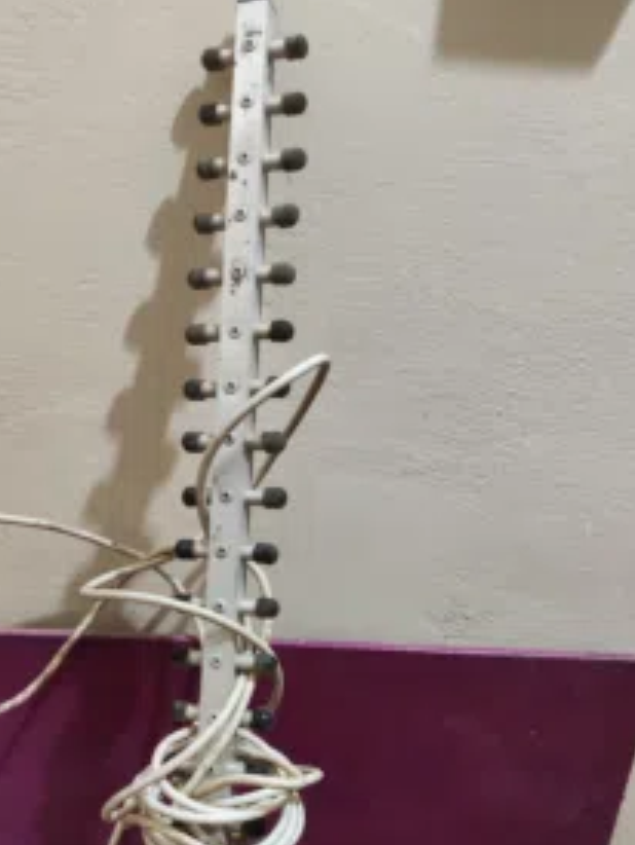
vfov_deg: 51.3
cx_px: 240
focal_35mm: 35
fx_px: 855
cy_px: 586
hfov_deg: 40.5
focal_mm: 4.68
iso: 794
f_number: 1.8
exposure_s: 1/33.3
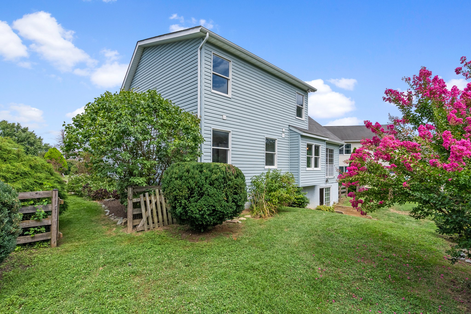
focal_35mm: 16
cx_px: 236
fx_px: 209
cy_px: 157
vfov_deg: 73.8
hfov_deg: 96.7
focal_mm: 16
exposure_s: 1/200
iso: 320
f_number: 8
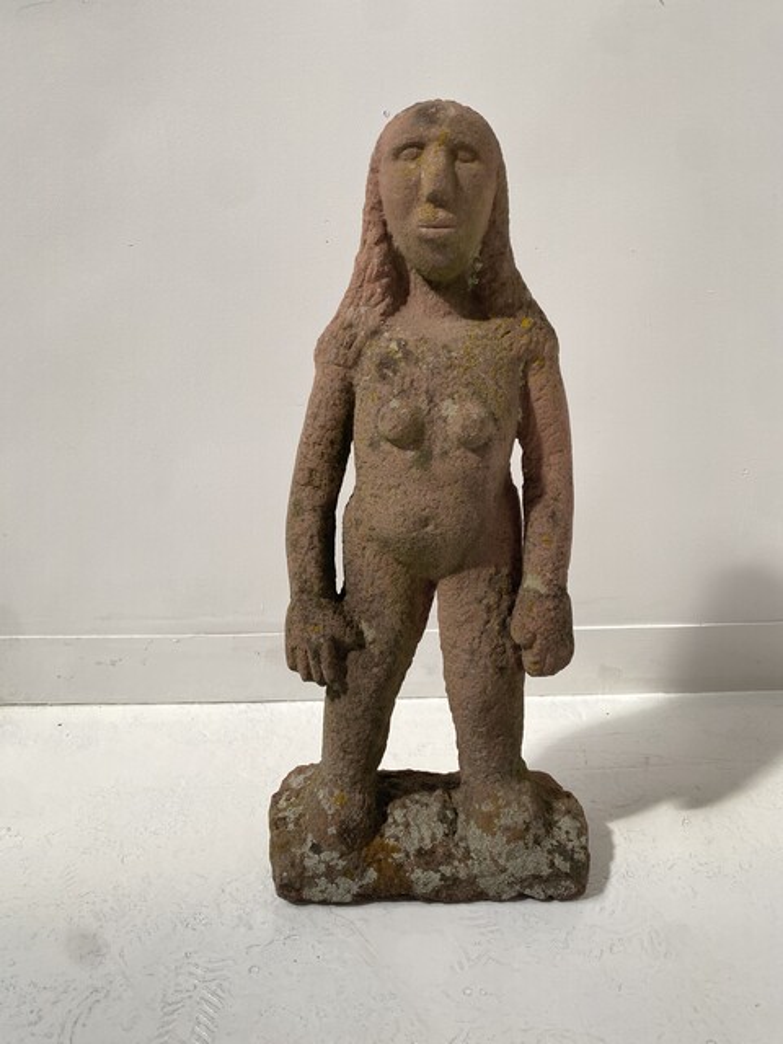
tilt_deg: -18.8
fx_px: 784
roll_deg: +0.1
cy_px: 522
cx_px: 392
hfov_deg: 53.1
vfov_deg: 67.3
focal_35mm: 26
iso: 100
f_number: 1.8
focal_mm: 4.25
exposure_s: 1/122
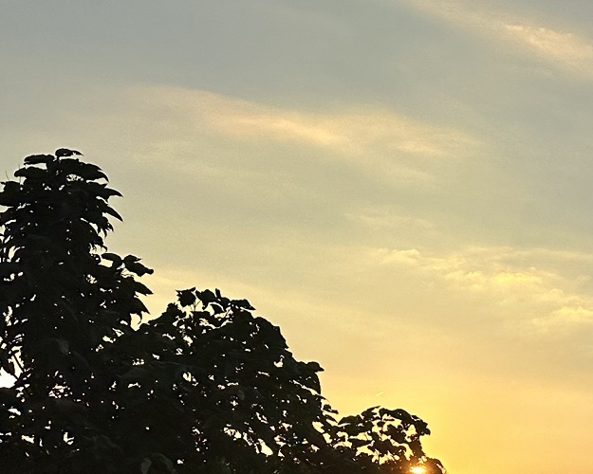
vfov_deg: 19.7
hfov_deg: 21.9
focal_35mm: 75
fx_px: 1316
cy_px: 499
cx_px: 841
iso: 80
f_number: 1.78
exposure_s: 1/9709
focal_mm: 6.86
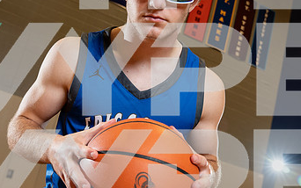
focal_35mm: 45
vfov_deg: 28.5
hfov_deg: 44.3
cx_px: 134
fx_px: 369
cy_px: 70
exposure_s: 1/125
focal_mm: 26
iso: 400
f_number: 4
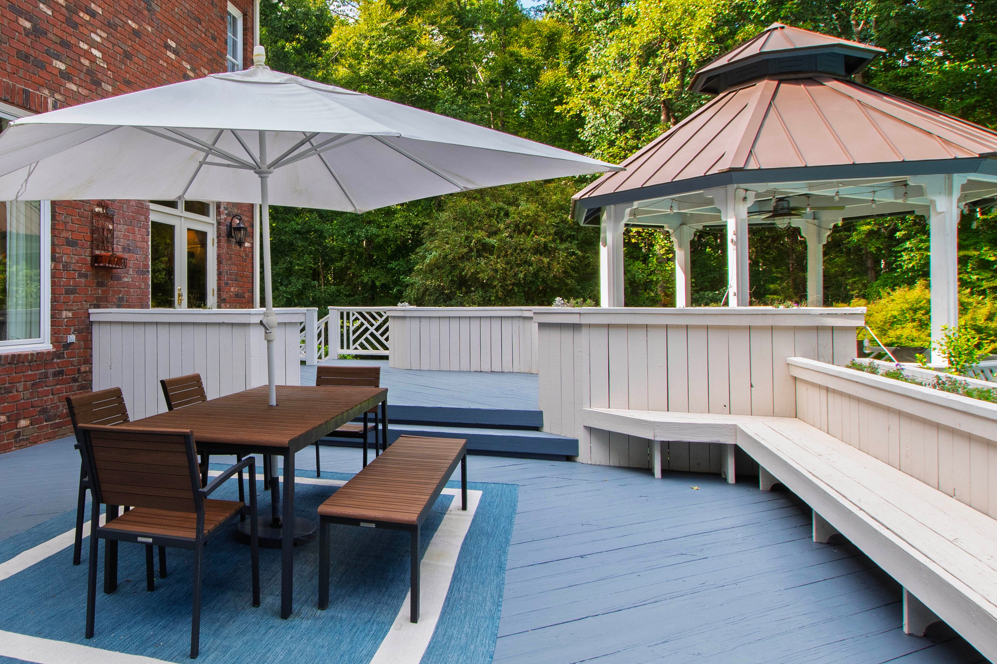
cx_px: 286
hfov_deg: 68.2
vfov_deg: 51.3
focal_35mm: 25
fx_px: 692
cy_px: 327
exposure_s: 1/100
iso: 320
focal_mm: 10
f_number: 9
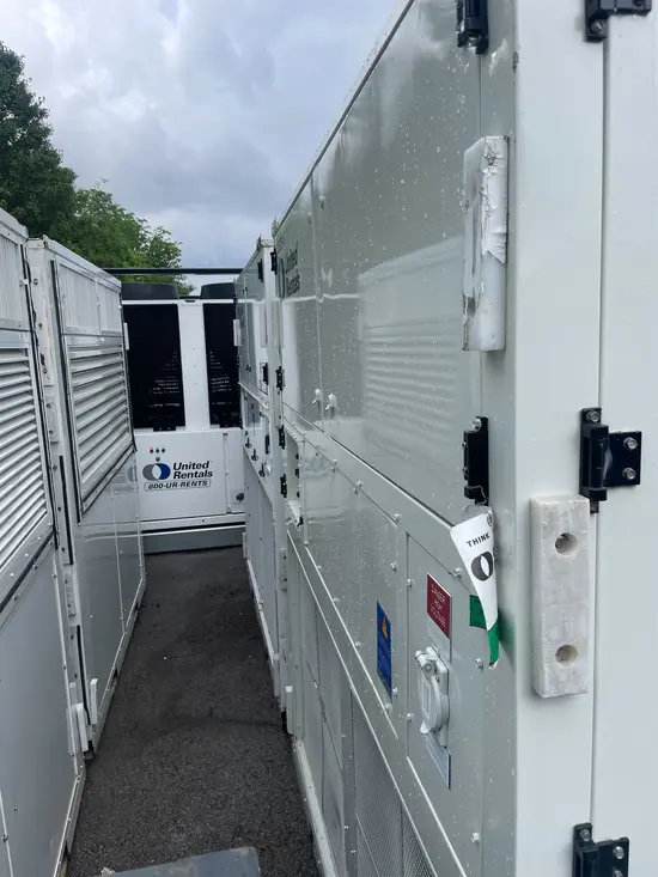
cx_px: 329
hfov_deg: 53.1
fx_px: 659
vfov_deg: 67.3
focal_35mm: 26
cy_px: 438
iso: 32
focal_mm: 4.2
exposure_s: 1/3125
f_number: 1.6
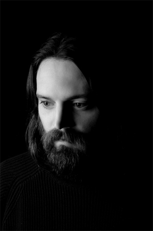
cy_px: 116
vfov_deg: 20.9
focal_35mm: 98
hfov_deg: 14.0
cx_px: 76
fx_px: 623
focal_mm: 65
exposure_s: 1/60
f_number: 13
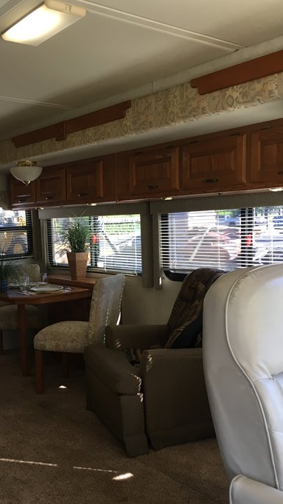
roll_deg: +2.1
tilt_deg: -6.3
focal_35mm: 37
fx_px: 494
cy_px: 271
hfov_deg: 31.7
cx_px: 91
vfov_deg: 54.0
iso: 25
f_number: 2.2
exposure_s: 1/30
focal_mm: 4.15
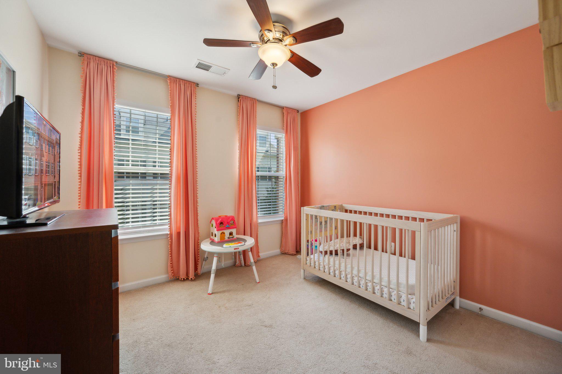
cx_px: 281
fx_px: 219
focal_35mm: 14
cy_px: 187
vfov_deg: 81.2
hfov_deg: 104.3
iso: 400
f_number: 7.1
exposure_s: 1/100
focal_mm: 14
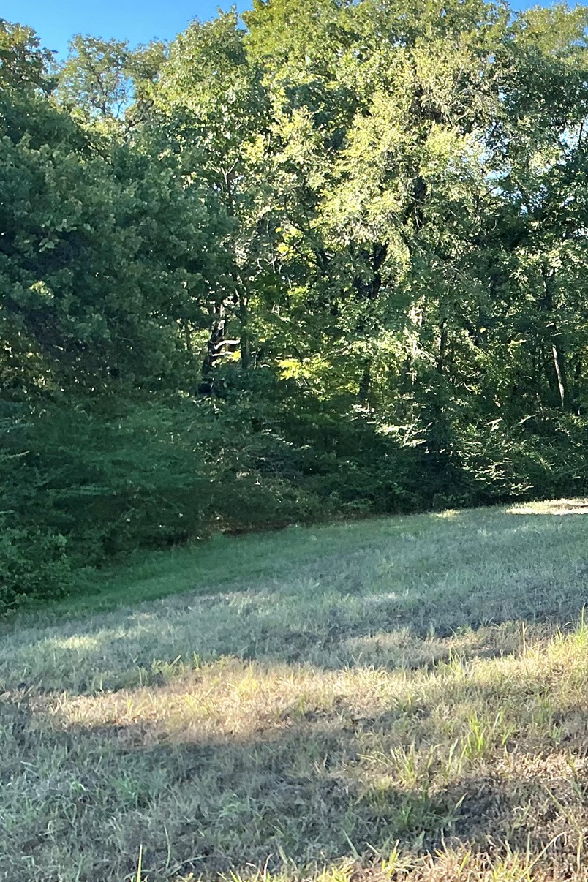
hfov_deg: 26.0
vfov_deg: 41.1
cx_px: 646
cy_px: 413
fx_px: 1176
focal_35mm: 48
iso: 25
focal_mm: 3
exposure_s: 1/454
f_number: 1.8
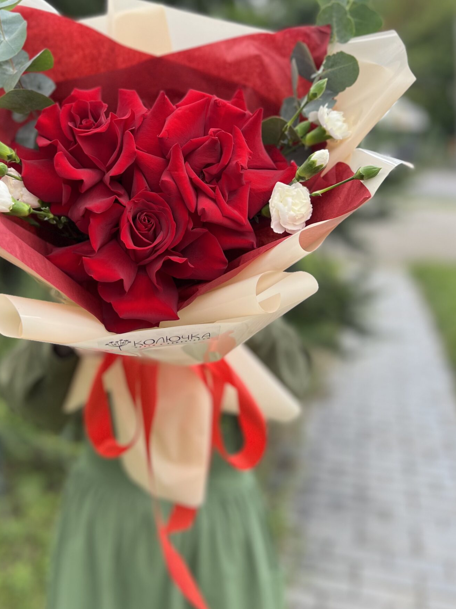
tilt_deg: -3.8
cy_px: 195
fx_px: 667
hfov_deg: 37.3
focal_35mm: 38
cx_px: 153
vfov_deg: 48.0
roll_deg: -0.7
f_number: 1.5
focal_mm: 5.7
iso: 50
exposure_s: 1/733
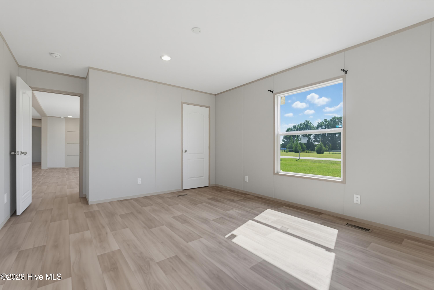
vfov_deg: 73.8
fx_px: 193
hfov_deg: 96.7
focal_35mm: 16
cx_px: 217
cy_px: 145
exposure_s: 1/50
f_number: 8
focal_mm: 16
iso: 500
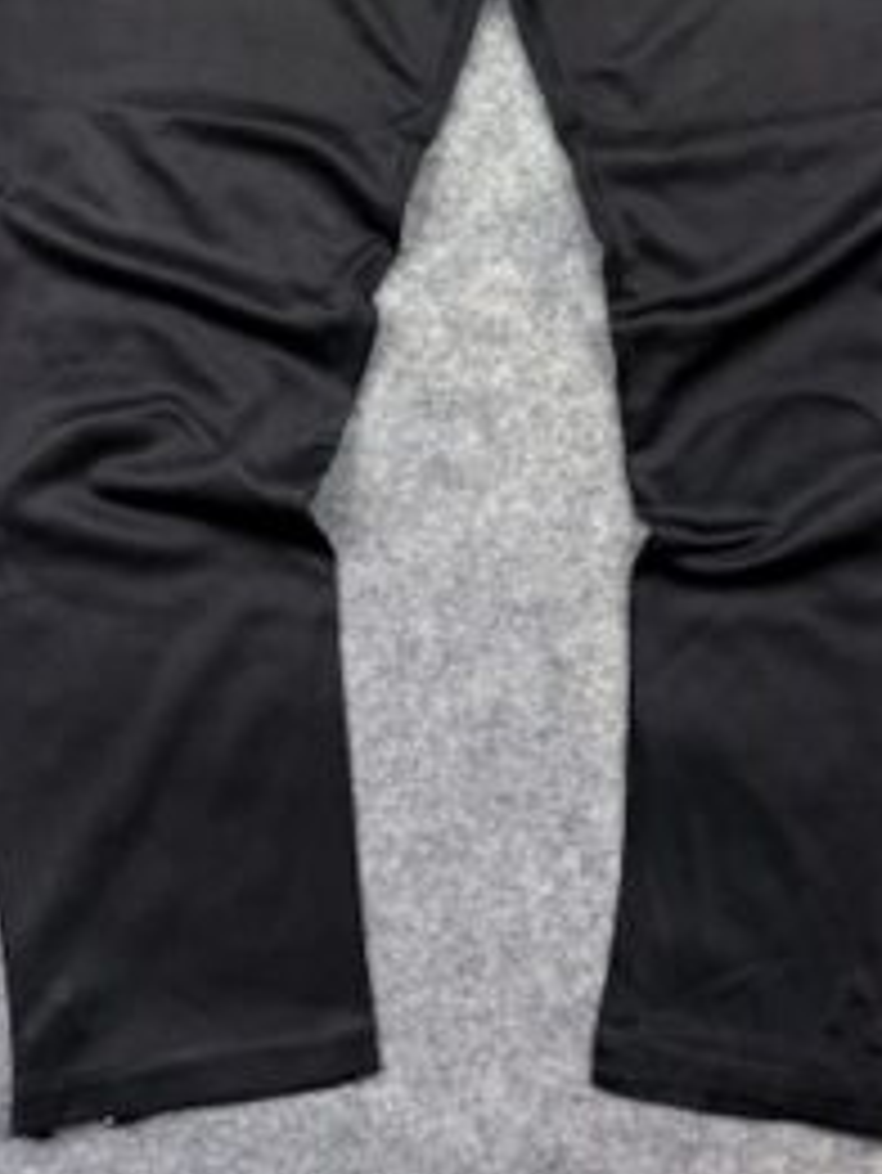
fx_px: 1663
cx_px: 495
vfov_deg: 36.7
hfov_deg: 29.7
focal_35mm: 49
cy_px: 142
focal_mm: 6.76
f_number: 1.78
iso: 64
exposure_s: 1/100
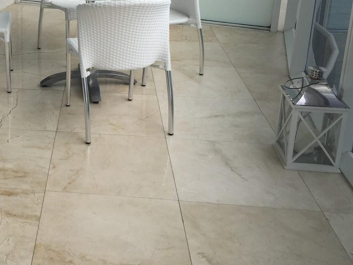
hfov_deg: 33.0
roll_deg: -1.0
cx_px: 28
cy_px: 36
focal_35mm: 55
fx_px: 561
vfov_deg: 25.9
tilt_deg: -17.8
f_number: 2.2
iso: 32
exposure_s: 1/608
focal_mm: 4.15
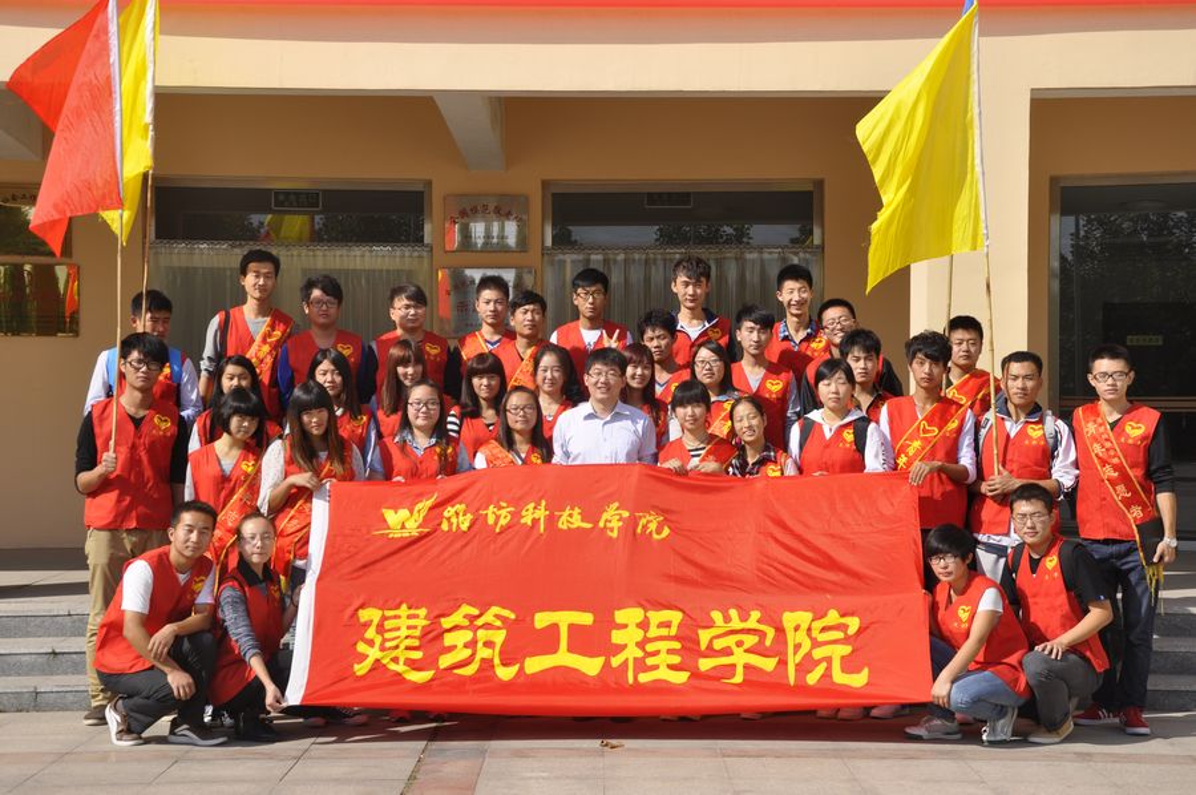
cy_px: 398
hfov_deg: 31.9
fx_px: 2091
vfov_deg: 21.5
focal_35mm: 63
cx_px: 598
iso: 200
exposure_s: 1/400
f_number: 10
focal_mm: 42
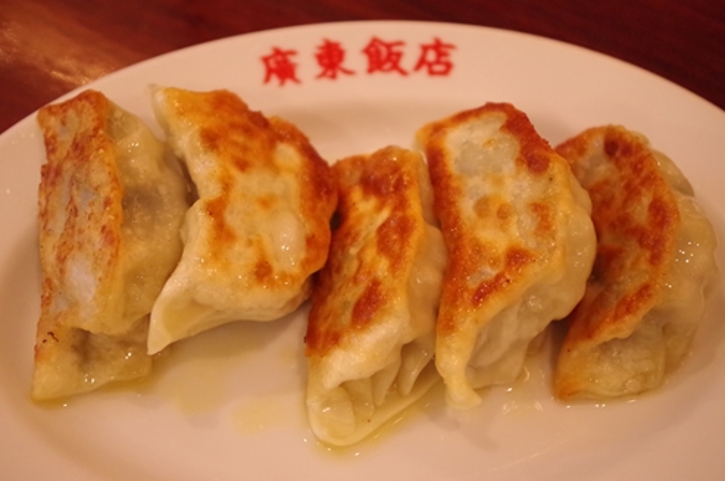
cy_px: 240
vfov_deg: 25.7
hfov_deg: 37.9
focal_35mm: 52
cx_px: 362
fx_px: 1056
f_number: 4.5
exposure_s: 1/30
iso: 3200
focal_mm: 35
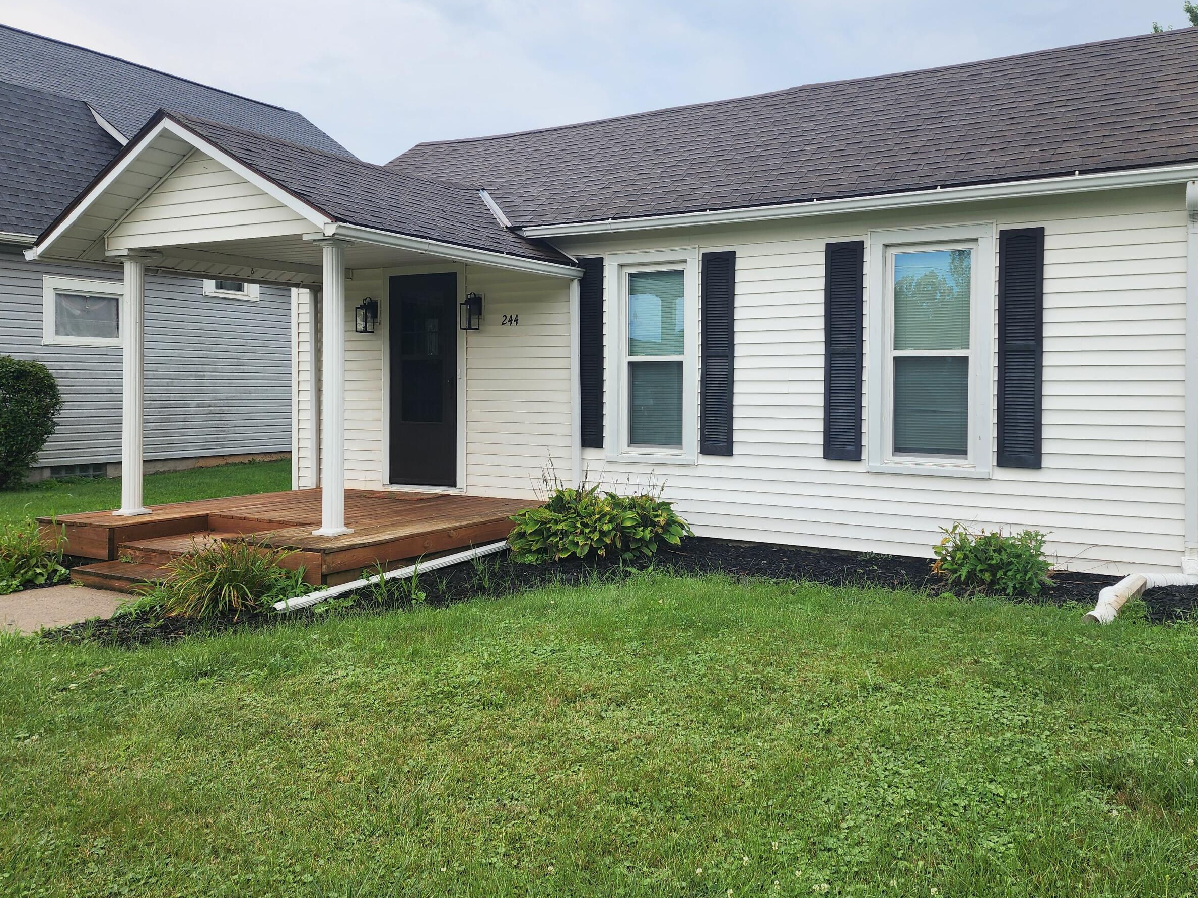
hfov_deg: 61.3
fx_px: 1004
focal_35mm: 29
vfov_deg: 48.0
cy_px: 376
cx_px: 692
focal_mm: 6.4
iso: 12
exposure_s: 1/756
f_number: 1.8
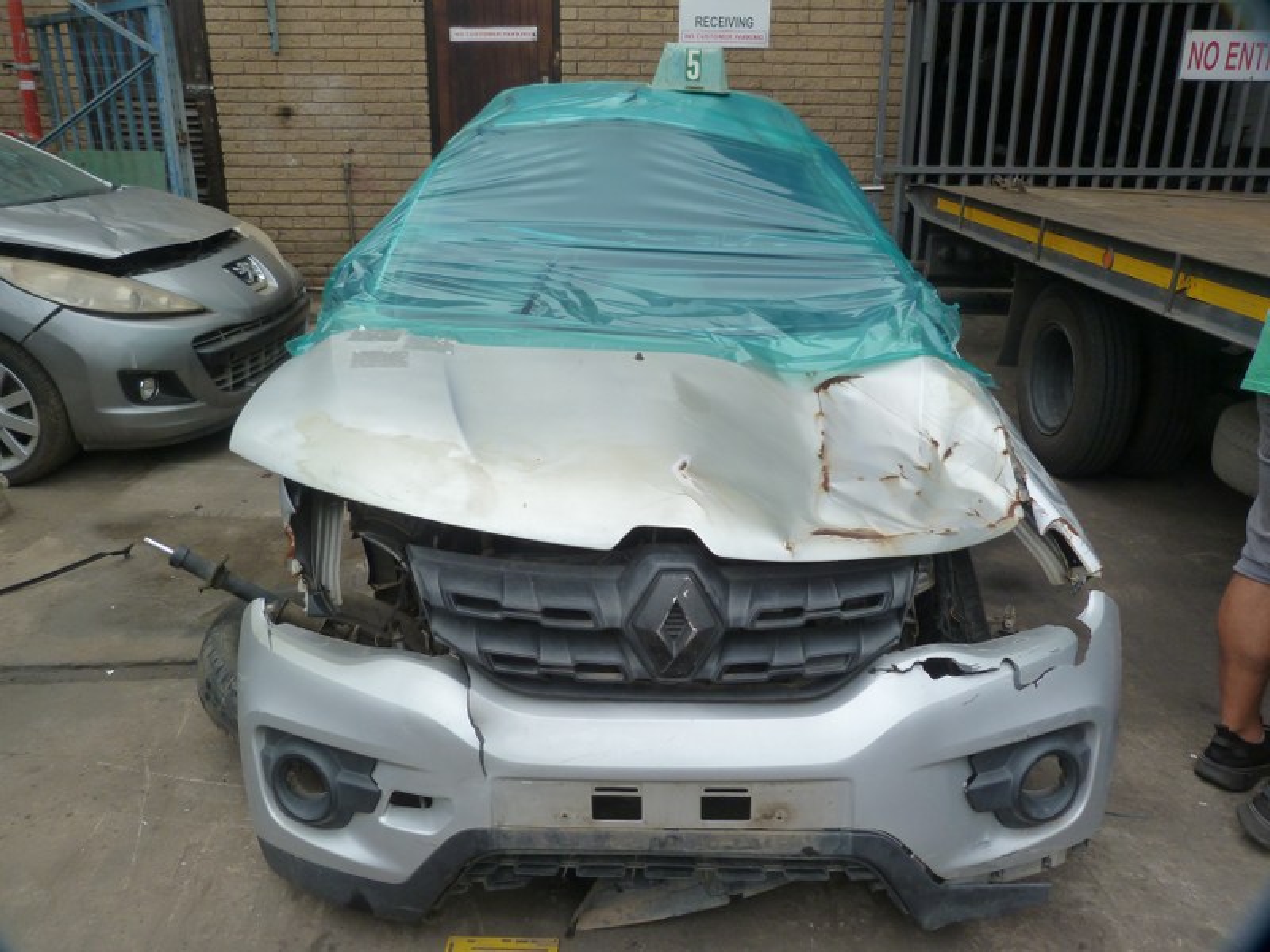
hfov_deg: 69.4
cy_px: 476
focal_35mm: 25
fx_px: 917
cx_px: 635
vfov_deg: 54.9
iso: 125
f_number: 4
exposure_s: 1/125
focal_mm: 4.5
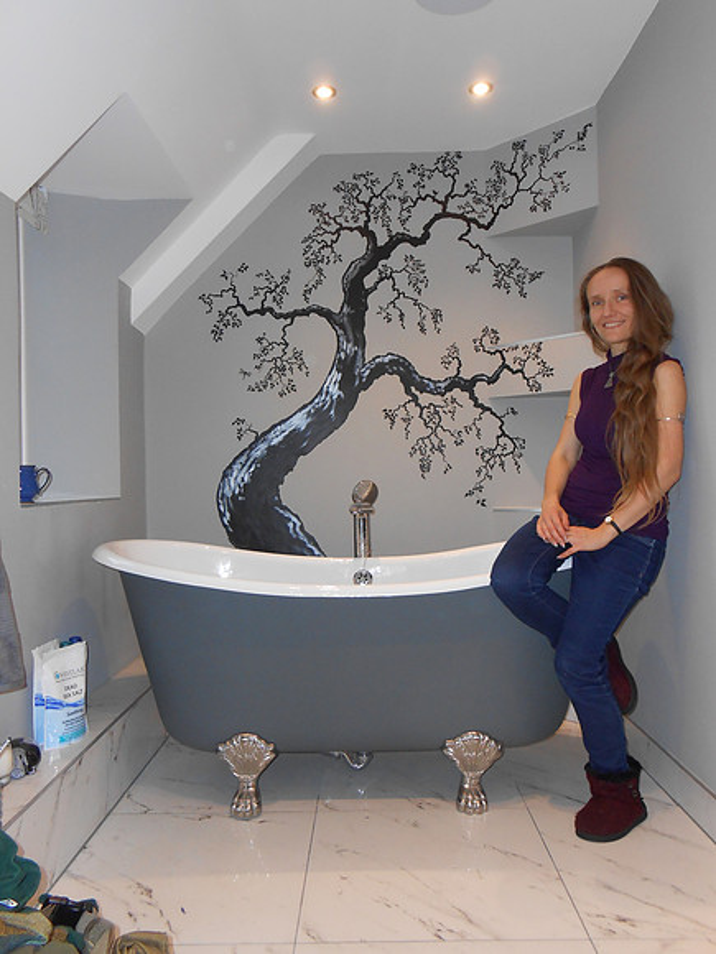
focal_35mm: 26
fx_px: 717
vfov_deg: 67.3
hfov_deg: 53.1
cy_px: 477
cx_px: 358
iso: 200
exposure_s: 1/25
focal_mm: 4.6
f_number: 3.5
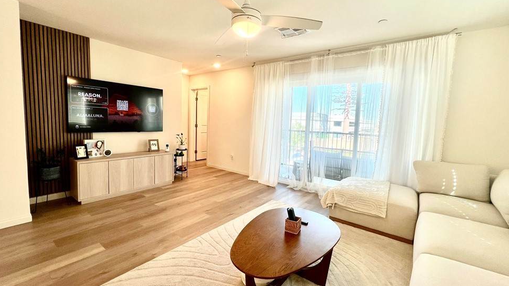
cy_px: 137
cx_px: 256
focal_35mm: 15
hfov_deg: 103.0
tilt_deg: -5.1
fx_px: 202
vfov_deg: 70.5
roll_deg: -2.1
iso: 40
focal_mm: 1.57
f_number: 1.8
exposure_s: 1/120
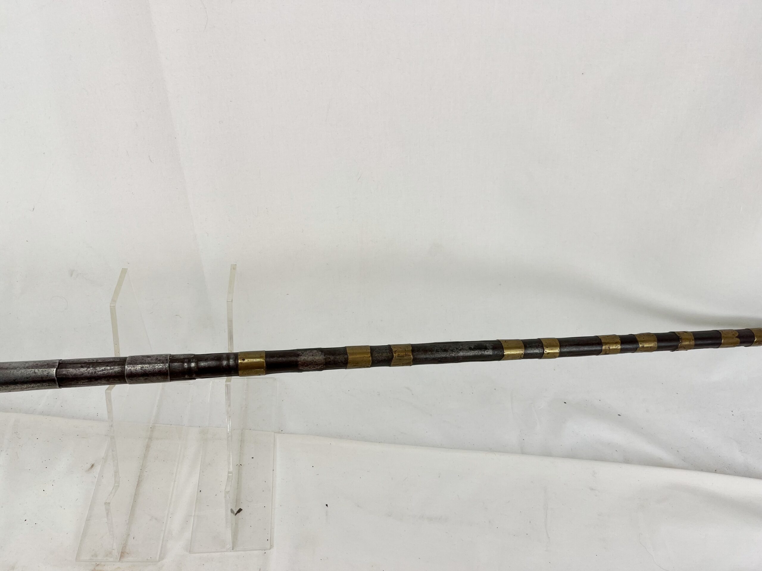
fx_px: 572
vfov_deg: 53.1
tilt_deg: -45.6
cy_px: 286
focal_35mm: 26
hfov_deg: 67.3
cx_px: 381
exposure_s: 1/275
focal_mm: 5.1
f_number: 1.6
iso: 40
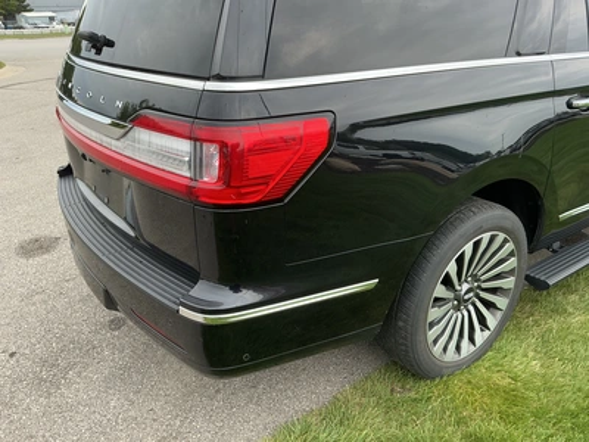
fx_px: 476
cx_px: 294
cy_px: 221
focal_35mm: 28
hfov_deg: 63.4
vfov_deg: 49.7
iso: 20
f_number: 1.8
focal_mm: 3
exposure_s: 1/122
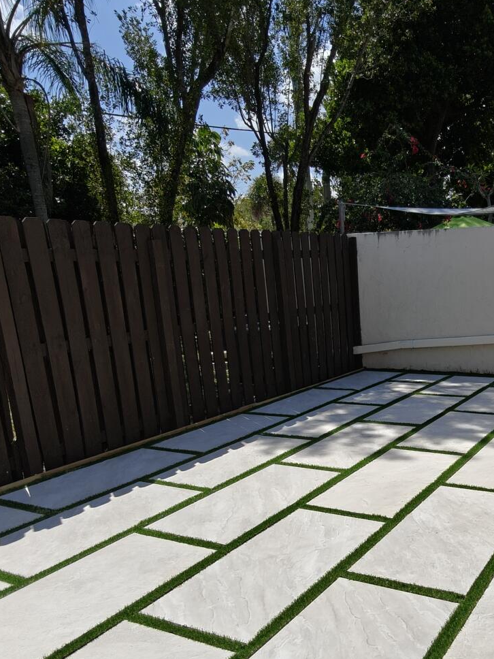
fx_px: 590
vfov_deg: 57.2
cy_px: 433
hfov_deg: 42.9
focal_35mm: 31
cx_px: 410
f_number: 2
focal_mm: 2.3
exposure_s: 1/1835
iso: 50
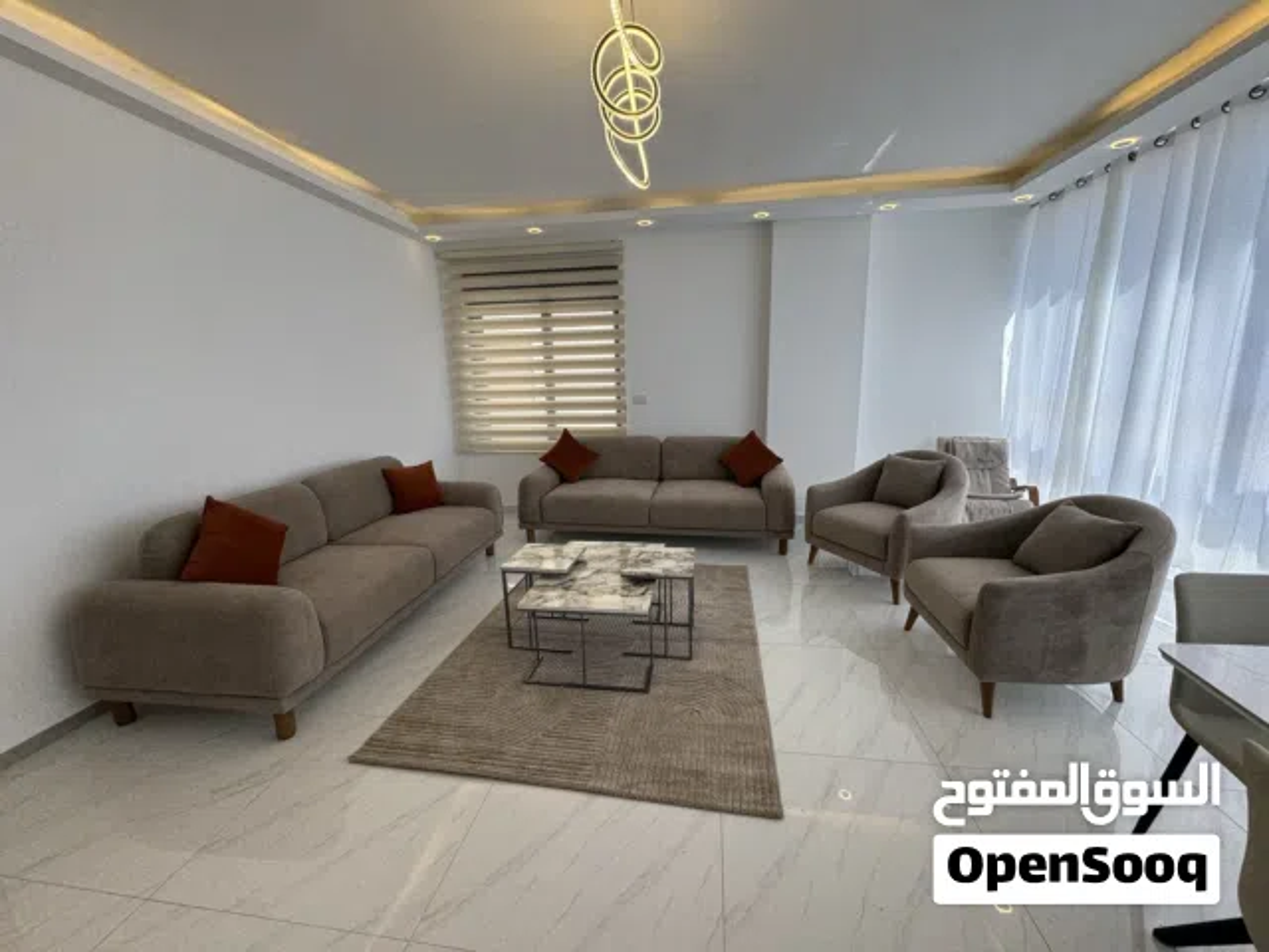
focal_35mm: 14
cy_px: 476
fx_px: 513
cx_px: 634
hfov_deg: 102.1
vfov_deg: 85.7
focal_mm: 2.22
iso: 40
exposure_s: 1/188
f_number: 2.2
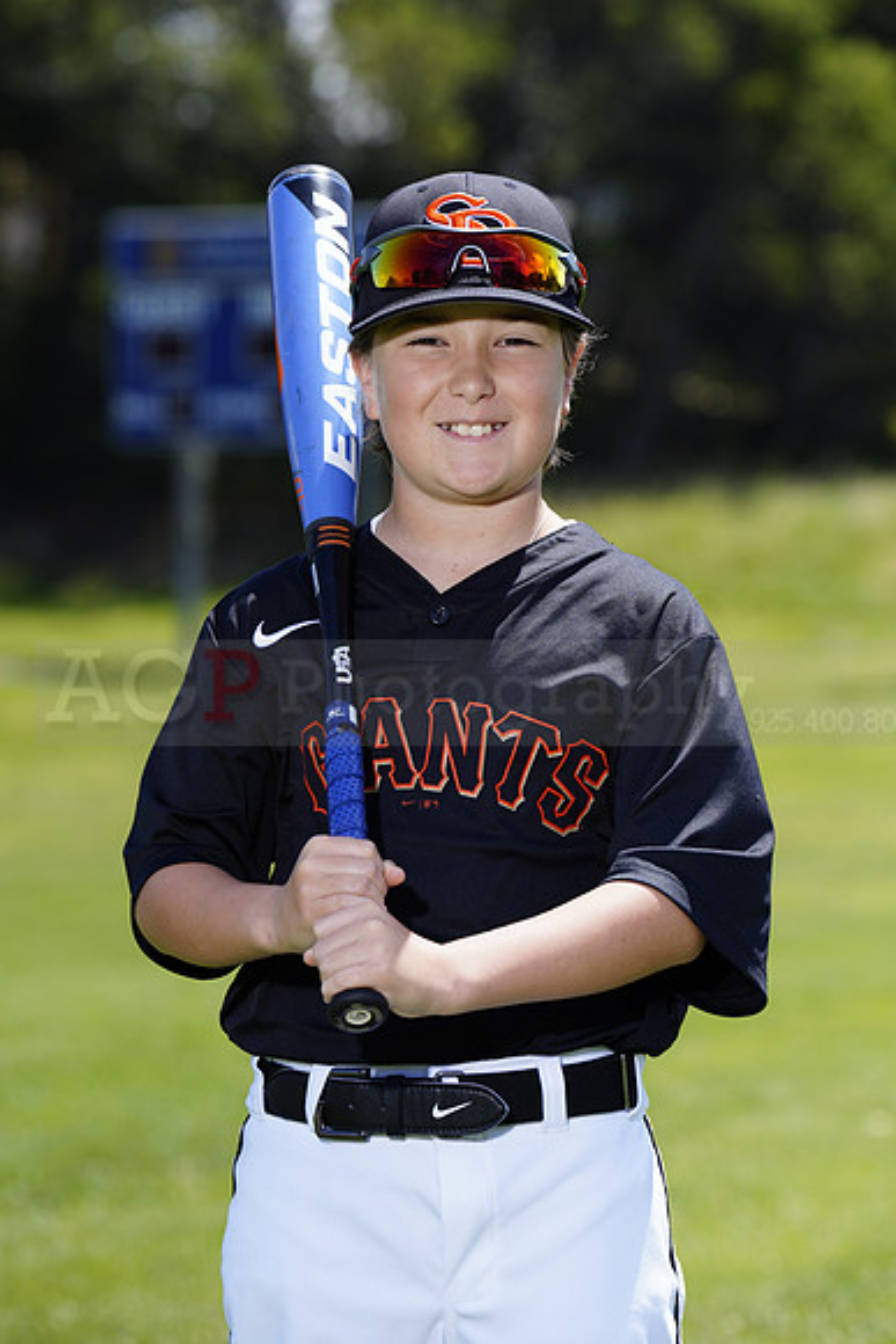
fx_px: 6715
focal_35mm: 180
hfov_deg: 7.6
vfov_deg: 11.4
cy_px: 672
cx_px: 448
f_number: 6.3
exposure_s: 1/250
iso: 100
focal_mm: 180
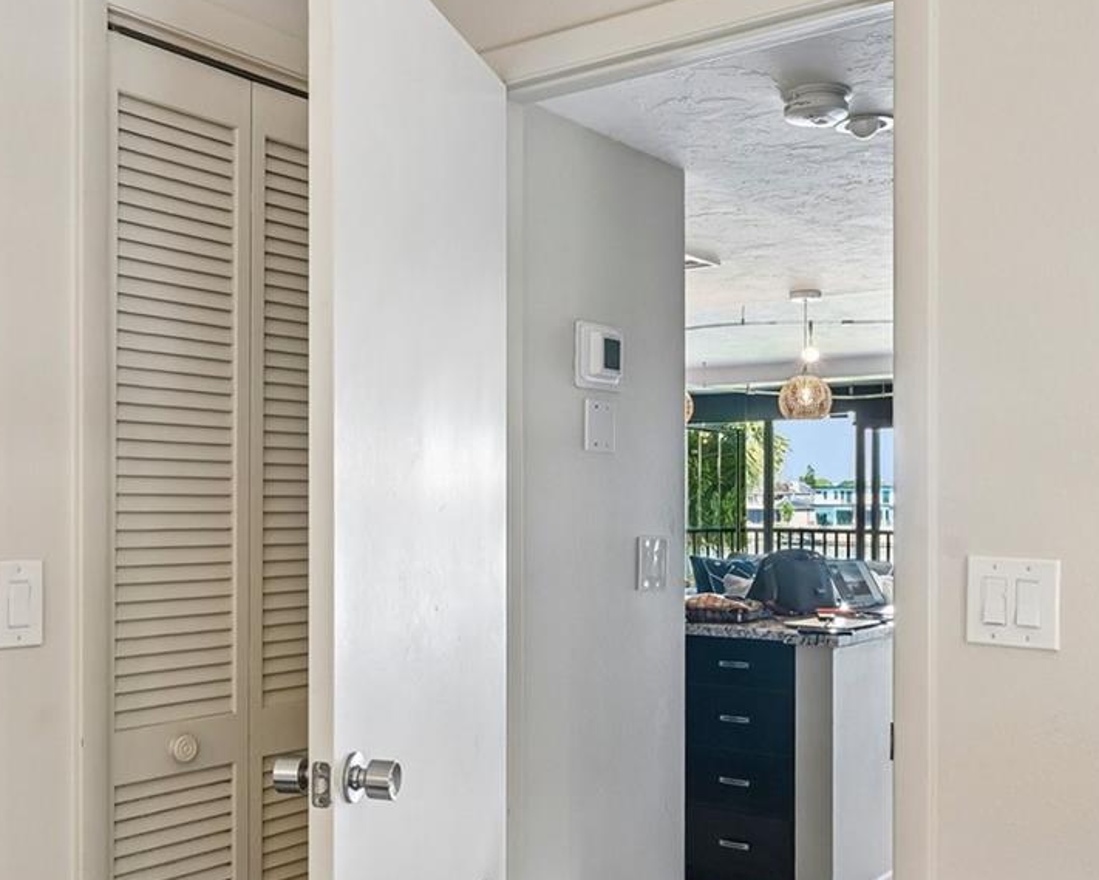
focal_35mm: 38
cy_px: 483
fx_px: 1236
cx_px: 498
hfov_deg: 47.9
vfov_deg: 39.1
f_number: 8
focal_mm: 18
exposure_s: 1/8
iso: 400
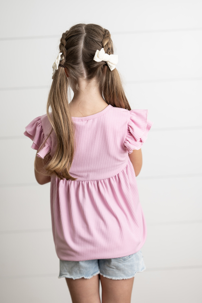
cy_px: 152
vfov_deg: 23.9
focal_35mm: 85
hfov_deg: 16.1
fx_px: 716
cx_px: 101
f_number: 2.5
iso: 400
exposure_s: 1/200
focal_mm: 85
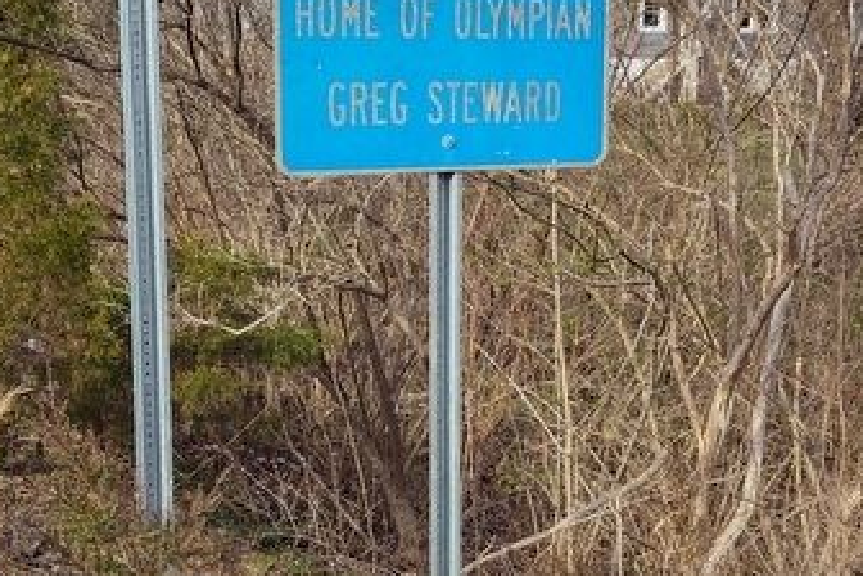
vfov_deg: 23.8
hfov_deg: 34.9
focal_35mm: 57
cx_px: 347
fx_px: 1366
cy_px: 316
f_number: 1.8
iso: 100
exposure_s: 1/810
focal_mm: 5.56
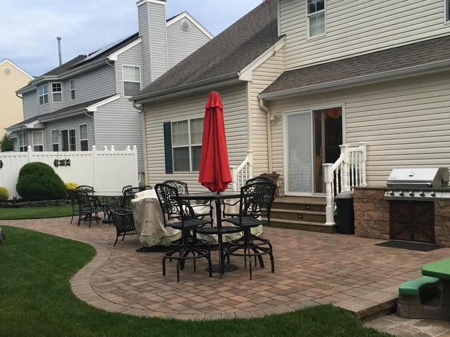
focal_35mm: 39
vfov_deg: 36.8
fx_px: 507
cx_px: 218
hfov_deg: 47.8
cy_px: 192
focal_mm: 4.15
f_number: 2.2
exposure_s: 1/30
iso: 40
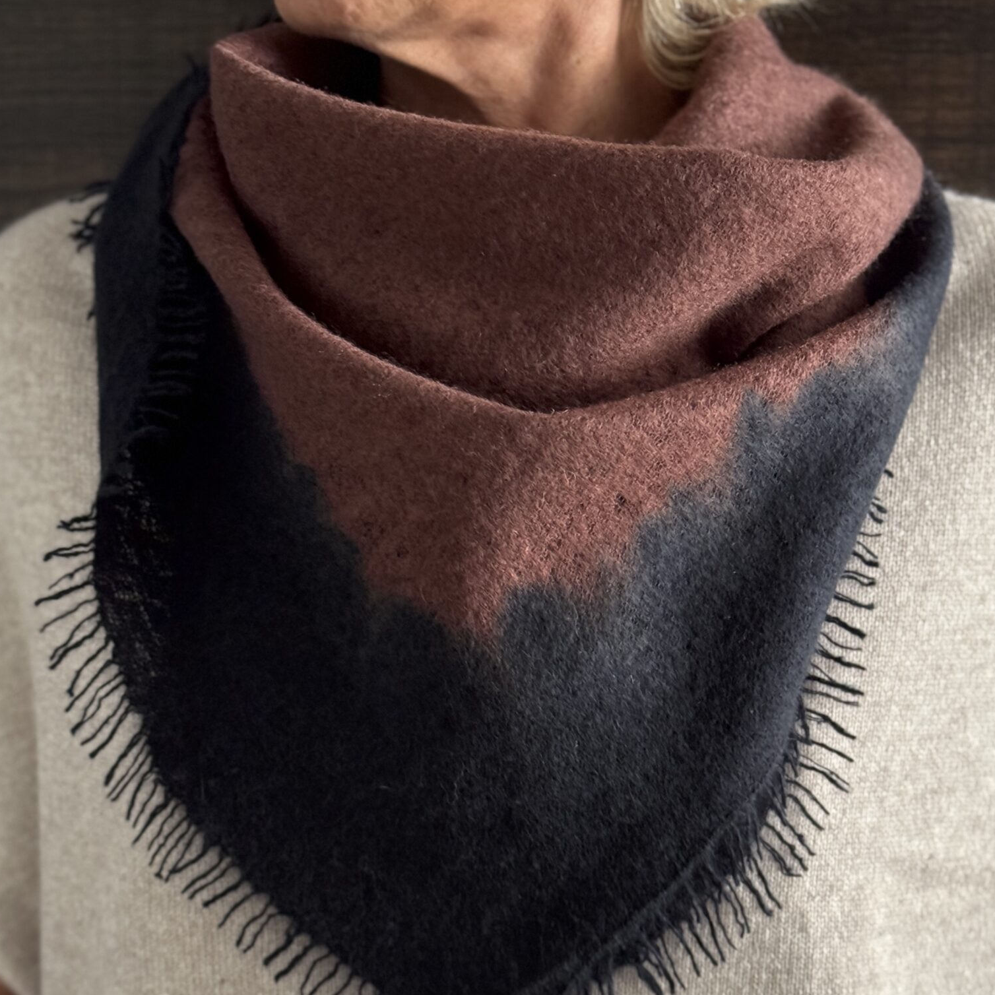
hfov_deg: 24.0
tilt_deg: -11.3
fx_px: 2341
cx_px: 488
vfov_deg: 23.9
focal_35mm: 72
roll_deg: -0.3
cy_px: 637
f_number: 1.78
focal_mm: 6.76
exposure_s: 1/37
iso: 500
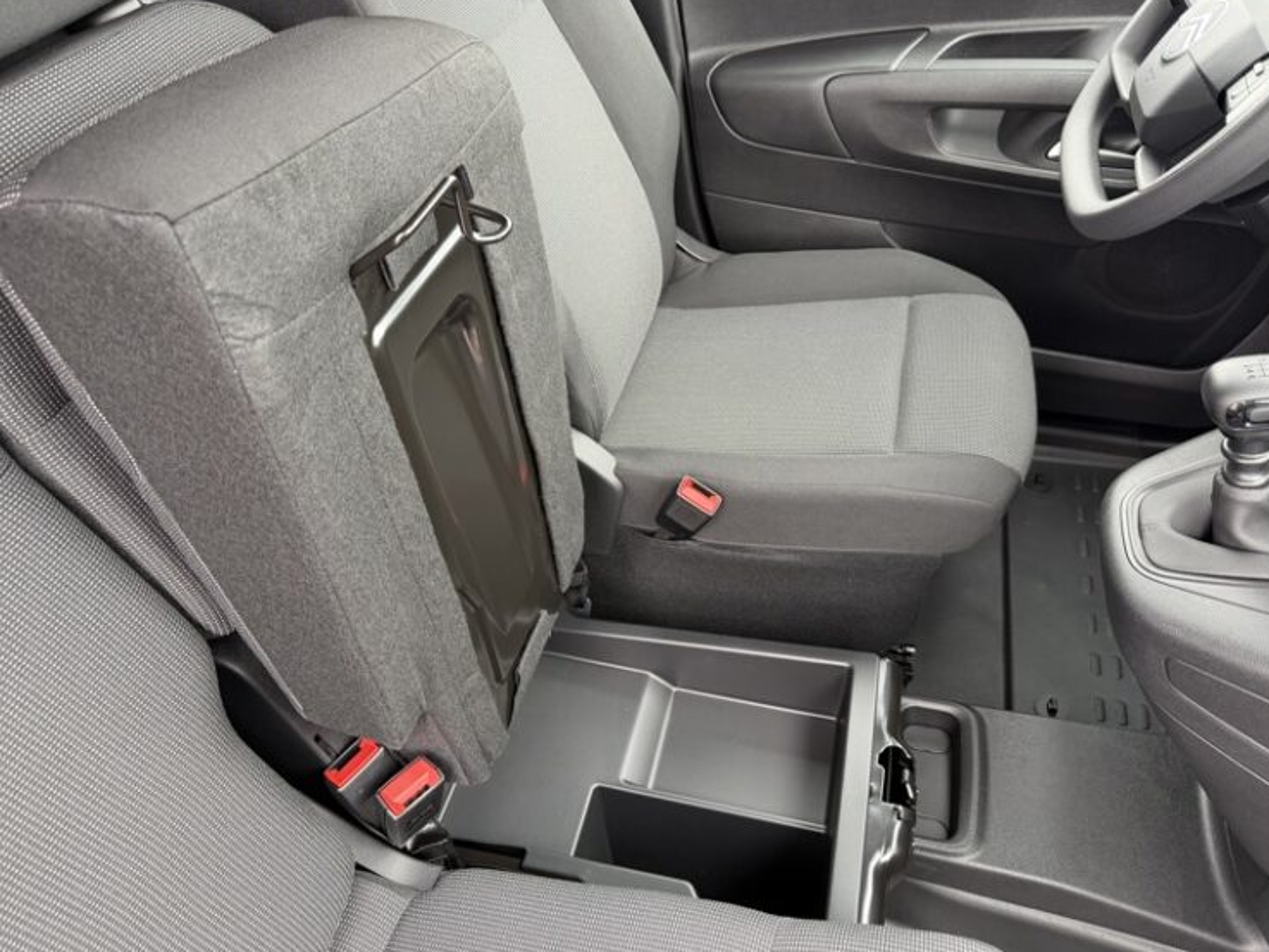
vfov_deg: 54.9
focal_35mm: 25
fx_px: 917
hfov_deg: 69.4
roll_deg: +7.2
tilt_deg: -41.4
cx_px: 634
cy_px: 458
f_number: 1.78
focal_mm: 6.76
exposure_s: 1/93
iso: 200
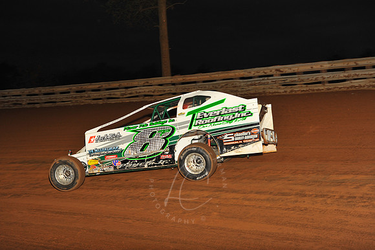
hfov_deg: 28.9
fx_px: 729
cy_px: 125
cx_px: 188
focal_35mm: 70
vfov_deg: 19.4
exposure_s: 1/320
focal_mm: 70
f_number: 7.1
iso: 640
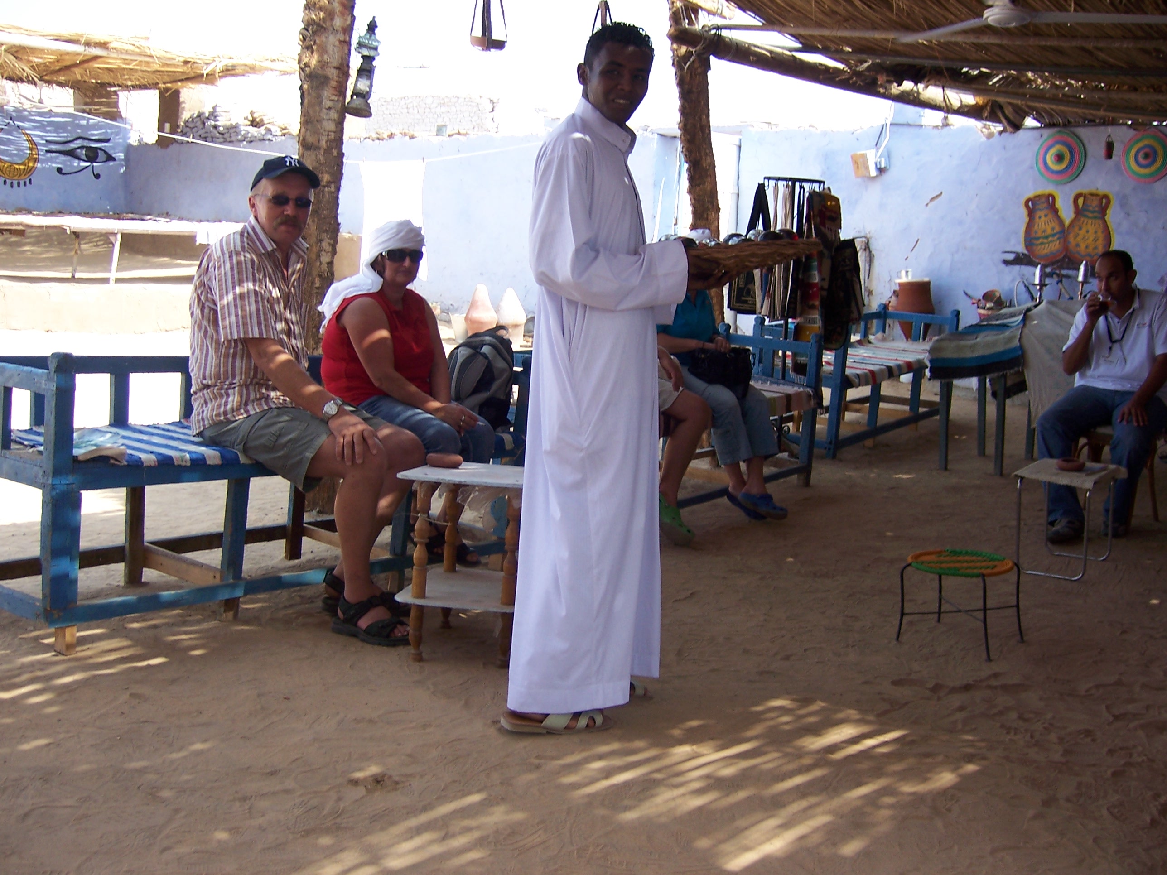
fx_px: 1214
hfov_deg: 51.4
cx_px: 584
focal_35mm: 36
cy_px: 438
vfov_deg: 39.7
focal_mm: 6.2
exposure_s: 1/320
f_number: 2.8
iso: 80
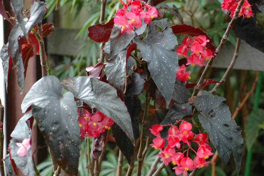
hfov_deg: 22.6
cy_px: 88
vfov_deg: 15.2
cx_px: 132
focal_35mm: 90
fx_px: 660
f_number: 2.8
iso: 200
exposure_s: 1/100
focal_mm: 60
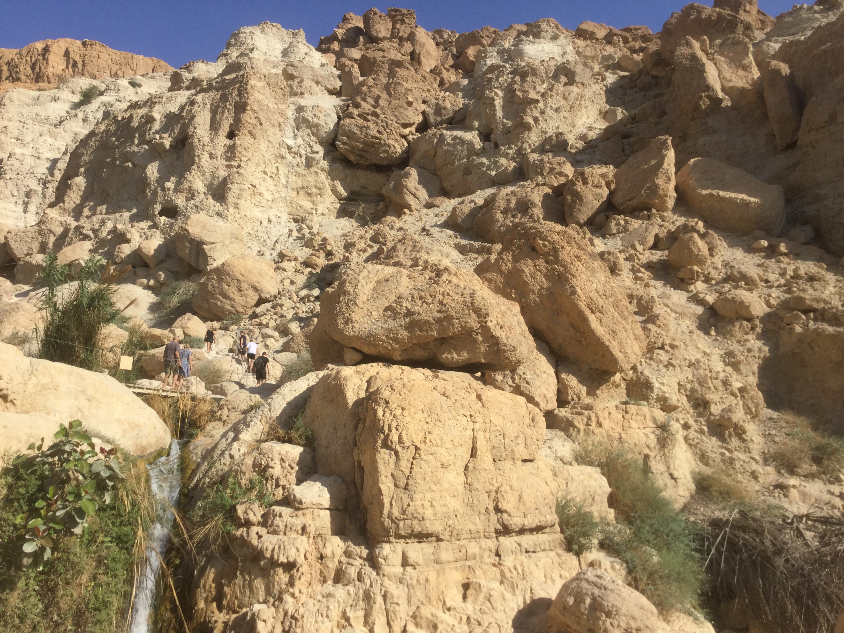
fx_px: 756
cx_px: 422
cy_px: 316
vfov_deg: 45.4
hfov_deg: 58.4
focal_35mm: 31
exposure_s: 1/1812
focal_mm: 3.3
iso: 25
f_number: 2.4
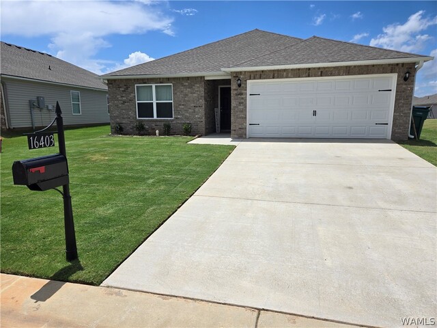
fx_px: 290
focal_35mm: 23
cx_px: 218
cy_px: 164
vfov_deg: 58.9
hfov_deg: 73.9
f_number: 1.8
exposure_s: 1/3608
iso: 25
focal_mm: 5.4
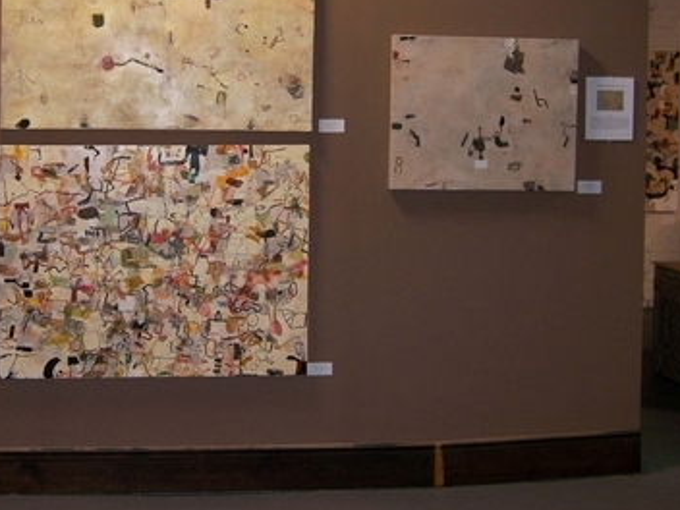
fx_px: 1257
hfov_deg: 30.1
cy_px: 153
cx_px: 230
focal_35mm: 64
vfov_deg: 22.8
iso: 100
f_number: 3.1
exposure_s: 1/60
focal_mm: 7.5
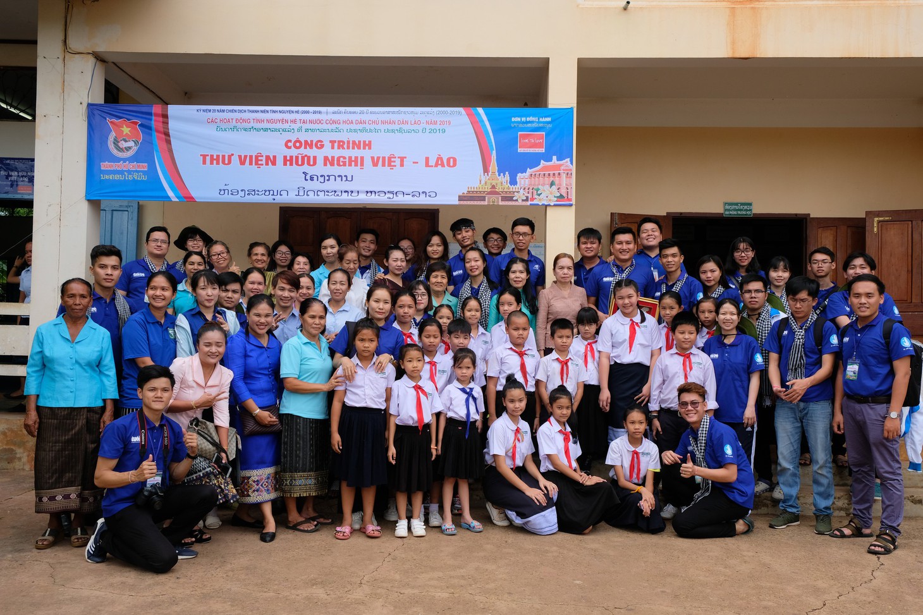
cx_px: 462
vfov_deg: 45.0
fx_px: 743
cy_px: 308
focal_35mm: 29
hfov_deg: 63.7
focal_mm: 19.6
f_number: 8
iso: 400
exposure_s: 1/240
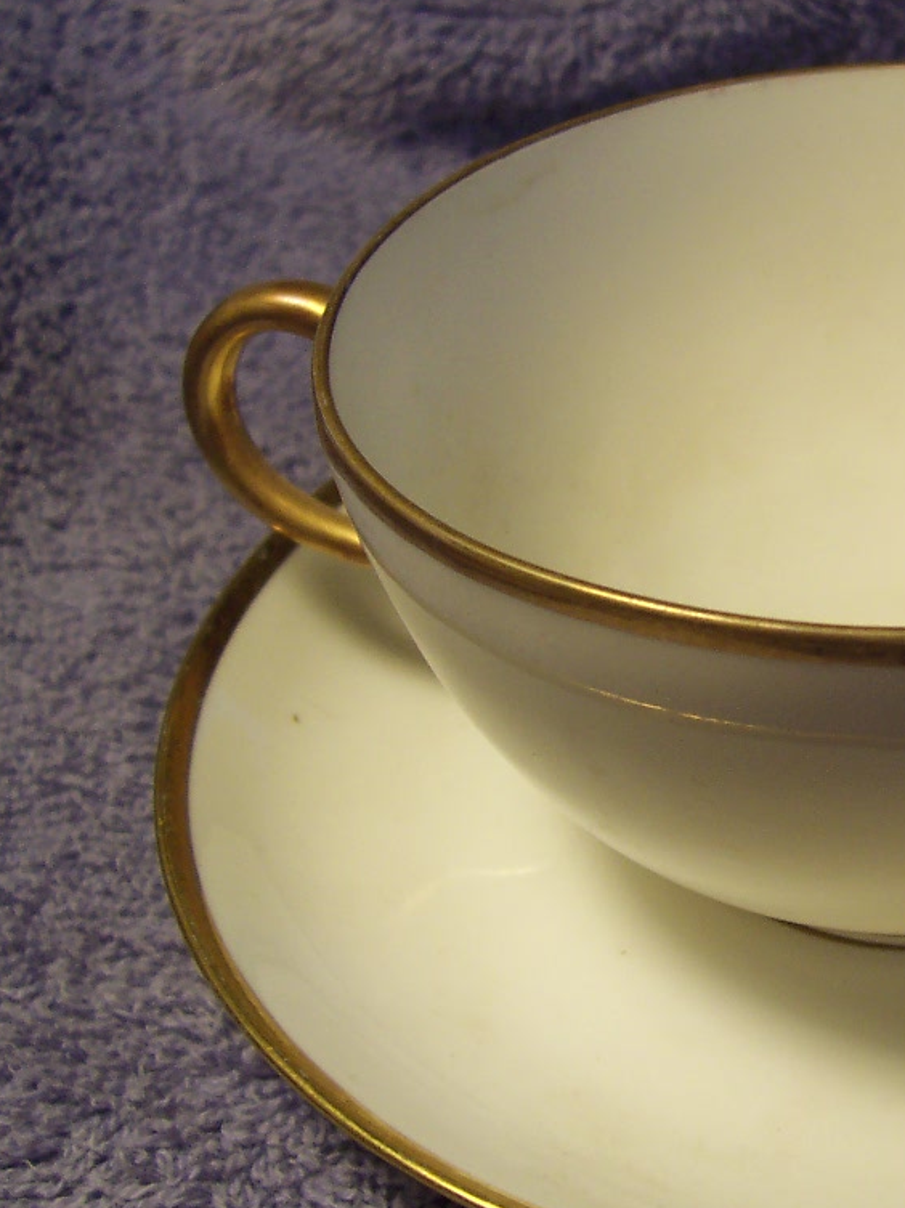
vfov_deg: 32.7
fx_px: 2058
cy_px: 611
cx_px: 891
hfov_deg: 23.8
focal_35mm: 59
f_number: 2.8
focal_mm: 5.6
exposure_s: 1/90
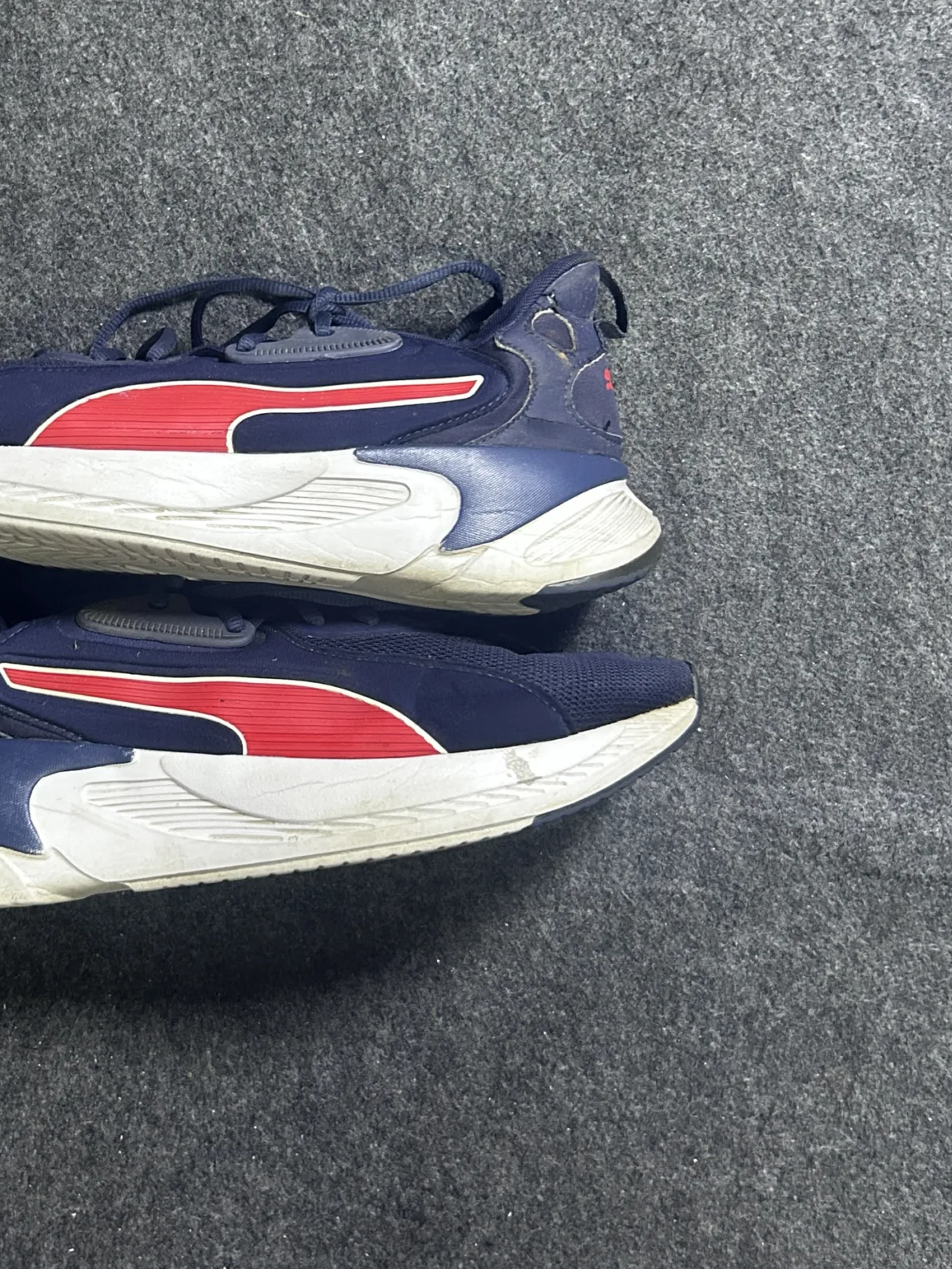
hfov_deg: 33.6
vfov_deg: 44.6
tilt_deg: -64.3
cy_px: 534
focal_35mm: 42
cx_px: 233
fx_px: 1540
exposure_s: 1/50
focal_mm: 5.7
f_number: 1.5
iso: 500
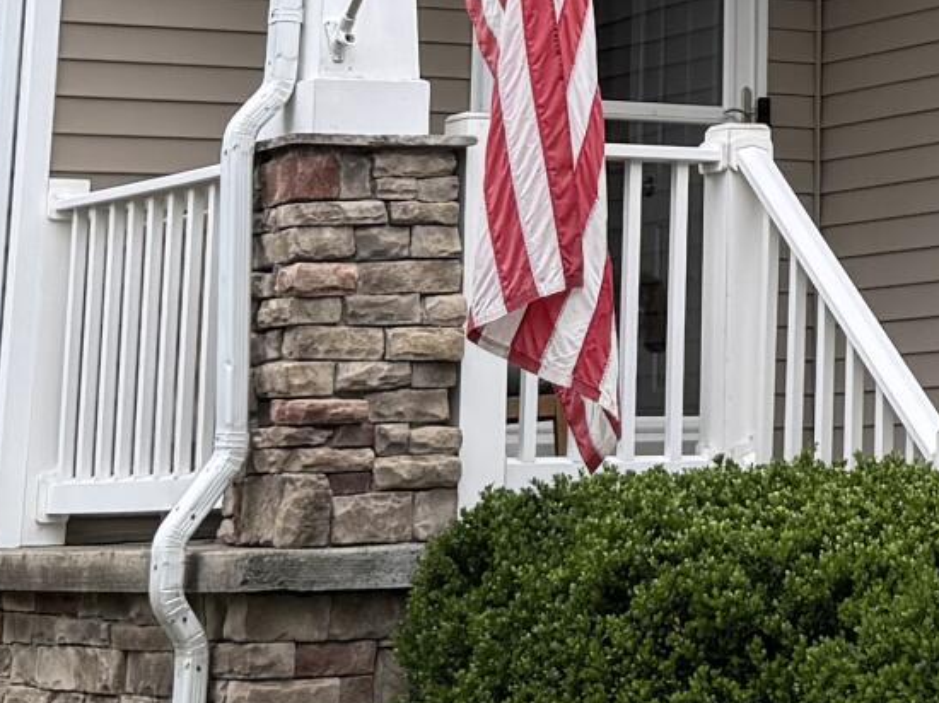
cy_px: -418
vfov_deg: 10.8
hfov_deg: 14.6
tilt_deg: +14.0
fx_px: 3552
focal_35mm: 131
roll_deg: +0.5
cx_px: 1115
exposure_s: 1/813
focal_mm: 6.76
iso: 100
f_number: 1.78
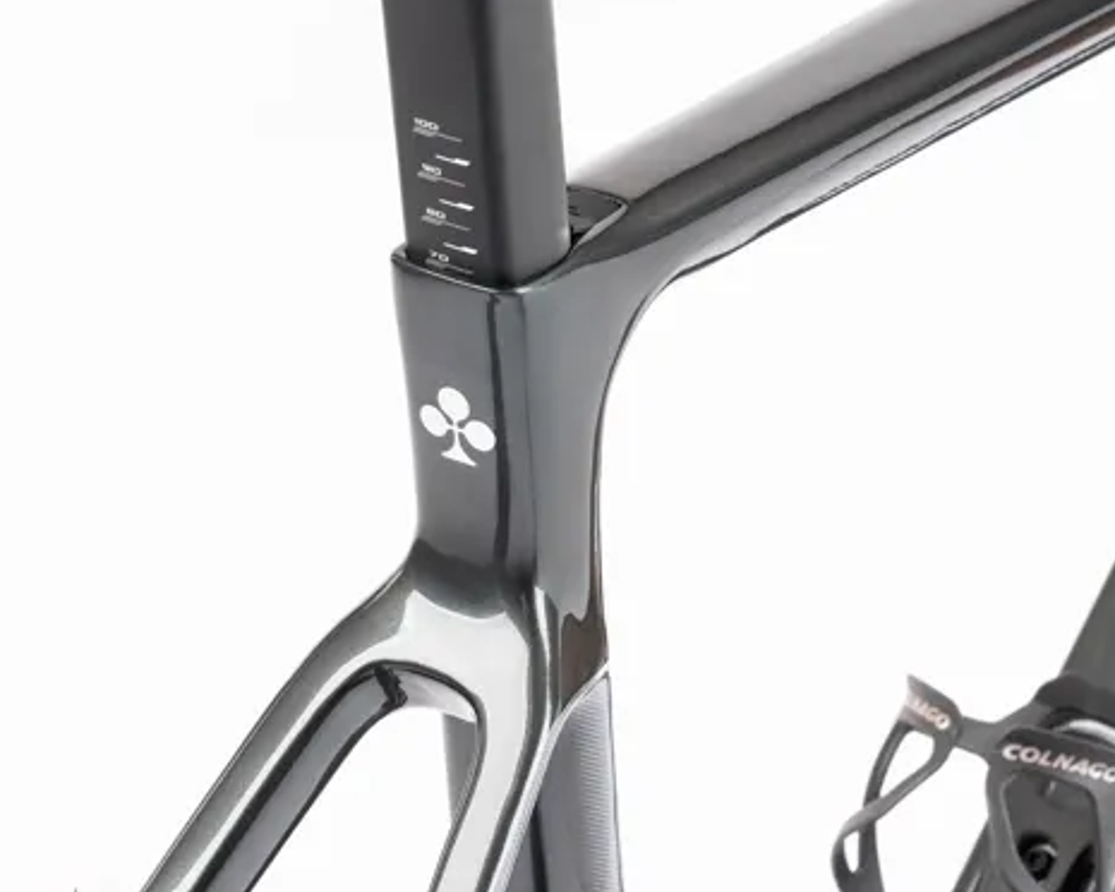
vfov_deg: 13.6
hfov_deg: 17.0
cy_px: 356
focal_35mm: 113
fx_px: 3729
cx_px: 561
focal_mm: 70
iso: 100
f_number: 16
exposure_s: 1/160
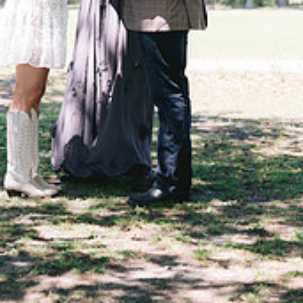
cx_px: 112
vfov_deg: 15.0
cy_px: -58
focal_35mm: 112
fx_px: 1109
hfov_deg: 15.5
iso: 400
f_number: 3.2
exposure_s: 1/1250
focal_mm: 50
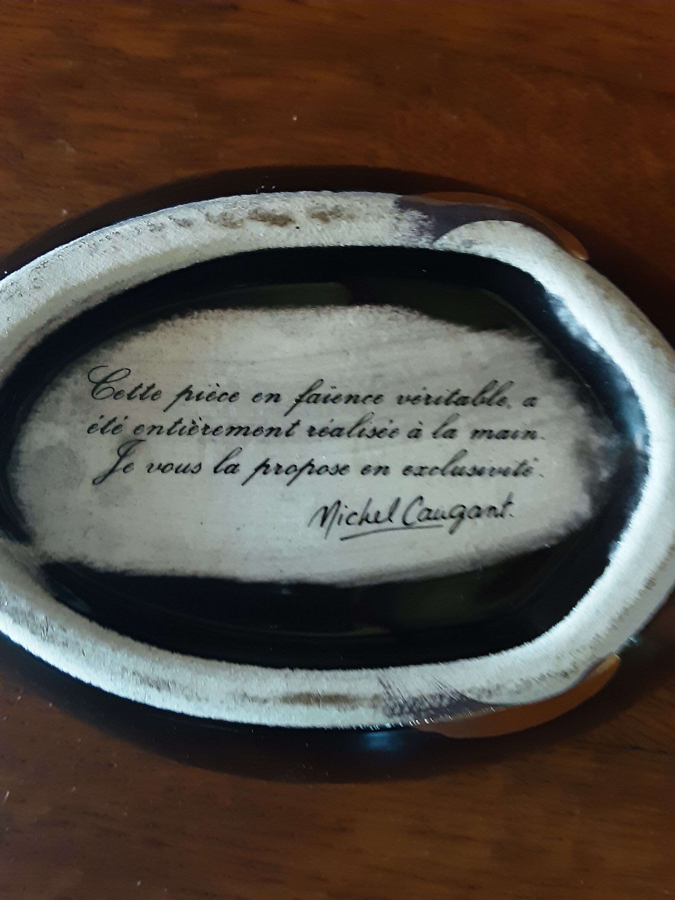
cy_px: 450
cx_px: 338
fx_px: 728
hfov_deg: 49.7
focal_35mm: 28
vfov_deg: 63.4
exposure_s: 1/25
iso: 320
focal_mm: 2.9
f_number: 1.9
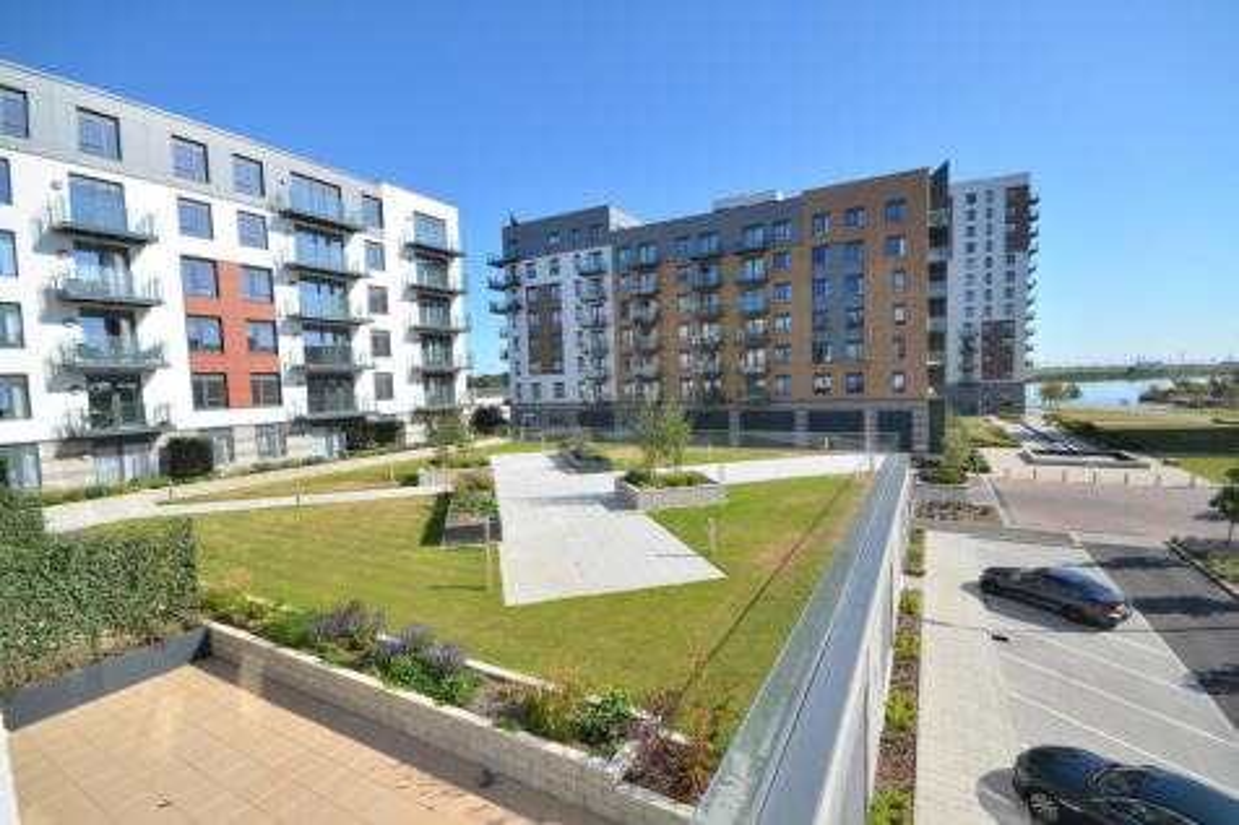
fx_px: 516
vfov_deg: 77.3
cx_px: 620
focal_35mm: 15
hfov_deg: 100.4
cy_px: 412
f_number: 8
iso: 100
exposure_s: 1/250
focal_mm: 10
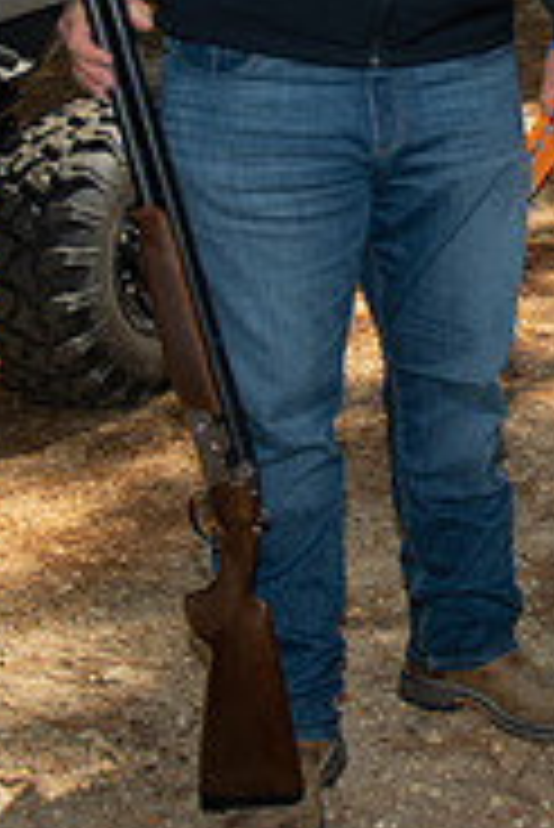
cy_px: 108
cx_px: 878
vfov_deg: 24.2
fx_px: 1889
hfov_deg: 15.2
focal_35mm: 82
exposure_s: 1/250
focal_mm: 26
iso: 80
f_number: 2.8
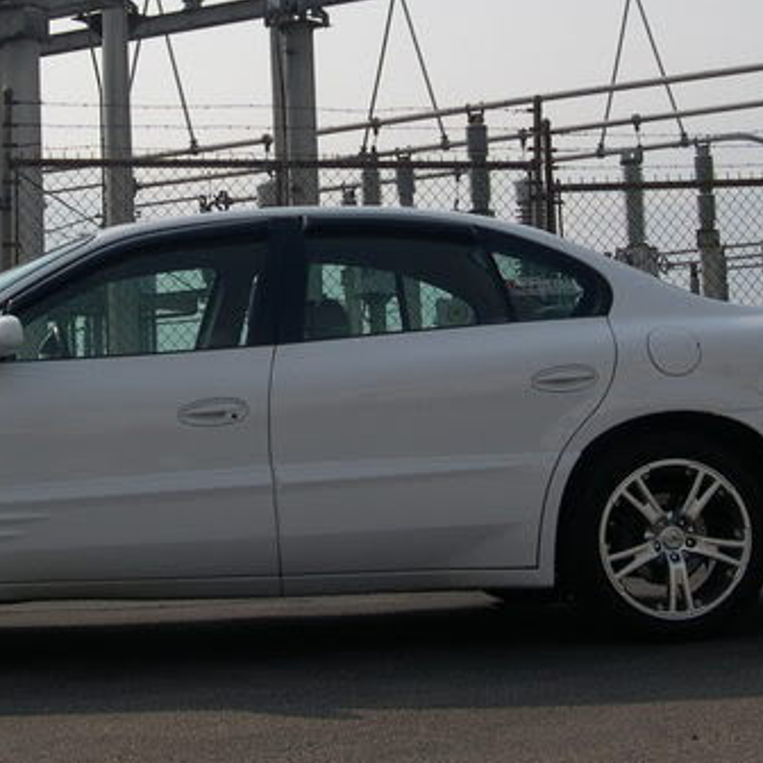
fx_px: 1995
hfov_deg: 21.6
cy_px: 170
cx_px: 268
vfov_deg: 21.4
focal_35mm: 80
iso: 100
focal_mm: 8
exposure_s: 1/420
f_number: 7.6
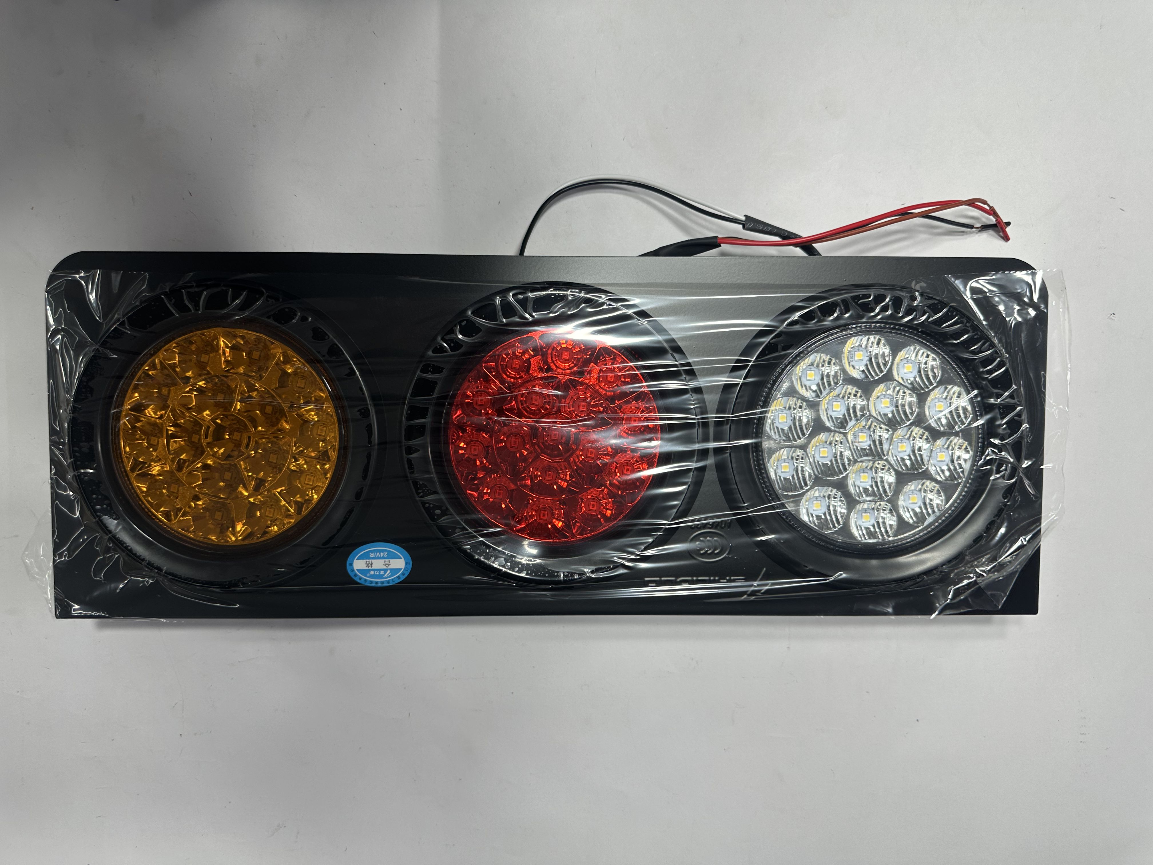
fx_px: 799
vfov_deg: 56.8
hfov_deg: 71.6
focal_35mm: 24
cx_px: 576
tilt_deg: -84.1
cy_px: 432
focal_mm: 6.86
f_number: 1.78
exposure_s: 1/102
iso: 50
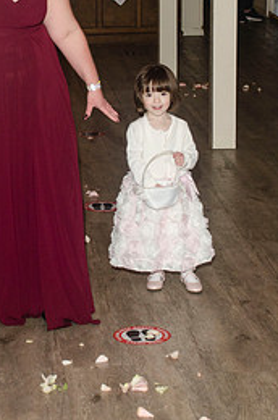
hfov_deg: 13.1
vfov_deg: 19.6
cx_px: 91
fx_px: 1211
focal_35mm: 104
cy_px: 113
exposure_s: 1/80
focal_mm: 40
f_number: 4.5
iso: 400
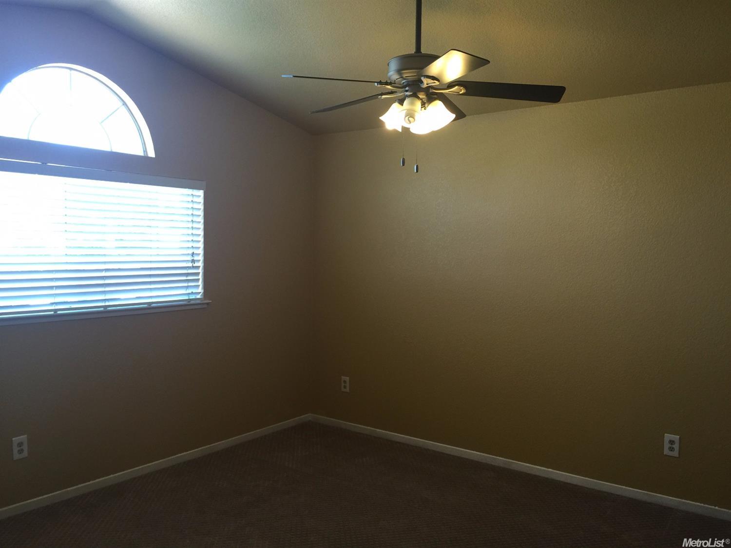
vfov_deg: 48.2
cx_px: 366
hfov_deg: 61.7
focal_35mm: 29
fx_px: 612
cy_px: 274
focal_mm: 4.15
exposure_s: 1/30
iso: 50
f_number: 2.2
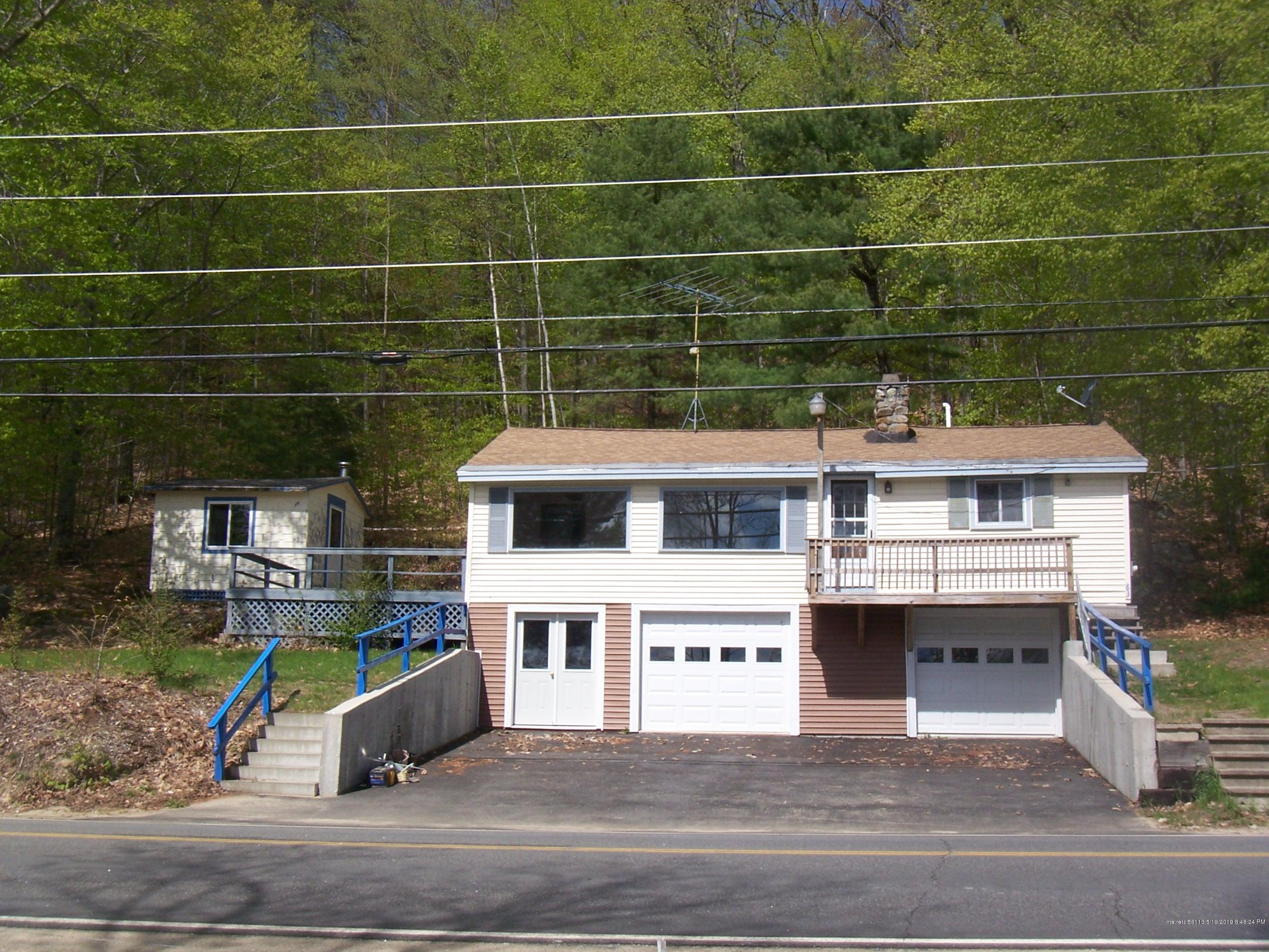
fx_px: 1430
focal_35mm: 39
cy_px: 476
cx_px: 634
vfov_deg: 36.8
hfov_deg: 47.9
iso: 64
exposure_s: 1/250
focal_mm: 6.4
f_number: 7.1
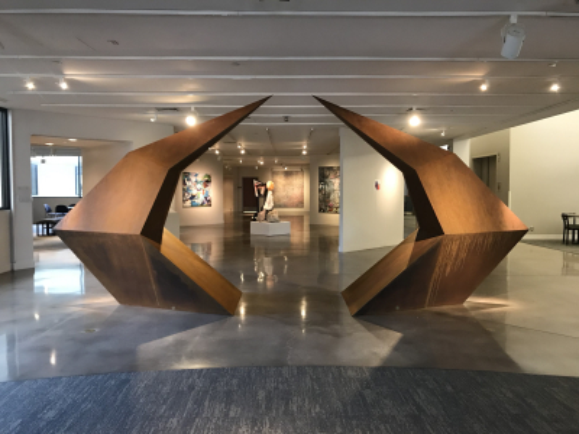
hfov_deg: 63.4
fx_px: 468
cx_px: 290
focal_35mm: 28
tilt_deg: -2.5
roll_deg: +0.2
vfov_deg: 49.7
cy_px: 217
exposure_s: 1/15
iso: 64
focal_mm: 3.99
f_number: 1.8
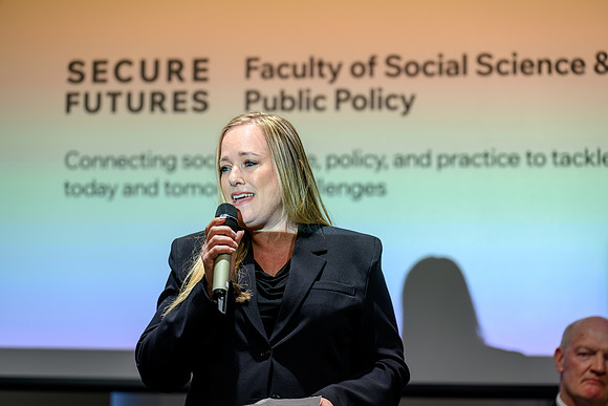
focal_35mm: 96
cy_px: 203
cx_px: 304
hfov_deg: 21.3
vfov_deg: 14.3
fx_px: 1614
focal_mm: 95
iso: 80
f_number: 2.8
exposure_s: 1/100
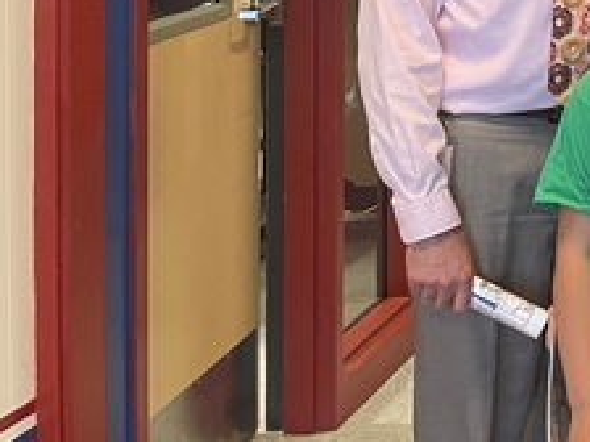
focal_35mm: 93
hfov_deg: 17.5
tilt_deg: -0.1
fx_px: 1585
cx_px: 1032
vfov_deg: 14.9
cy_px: -197
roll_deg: +0.7
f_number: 1.6
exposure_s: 1/60
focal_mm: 4.2
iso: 100
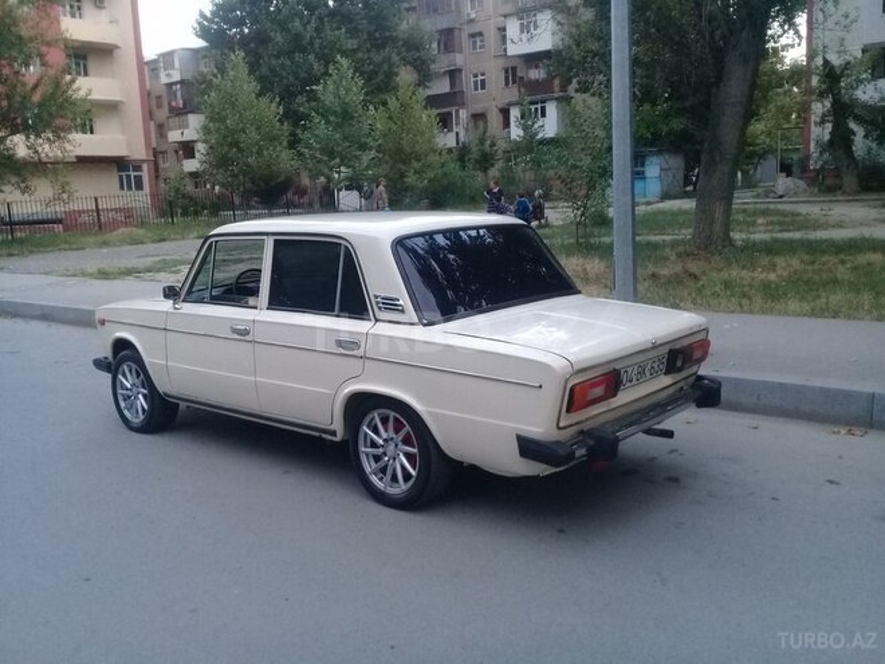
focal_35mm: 31
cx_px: 442
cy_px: 332
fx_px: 793
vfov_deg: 45.4
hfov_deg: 58.4
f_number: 2.2
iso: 160
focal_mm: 3.3
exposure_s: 1/33
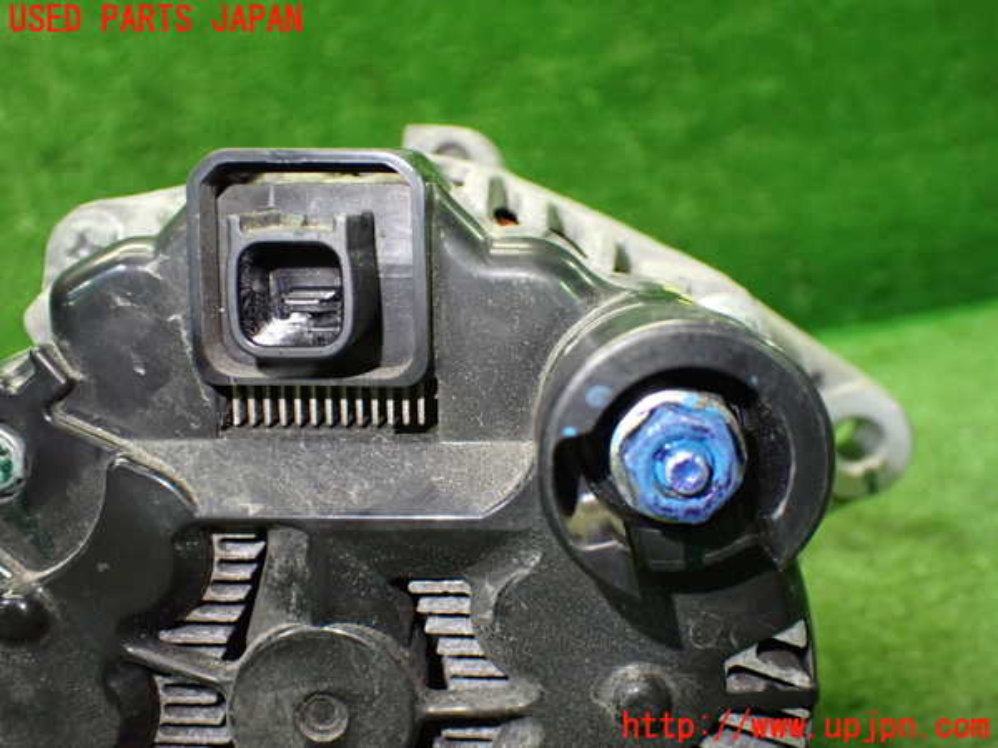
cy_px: 374
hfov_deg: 49.0
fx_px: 1096
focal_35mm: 38
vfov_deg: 37.7
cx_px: 499
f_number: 2.7
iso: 800
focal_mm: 6.83
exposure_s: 1/60
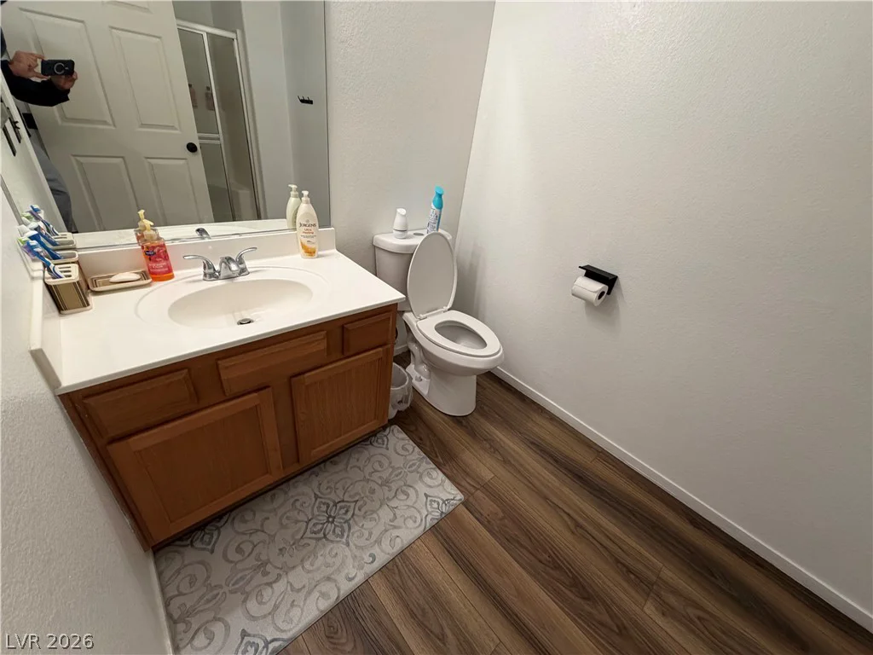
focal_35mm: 14
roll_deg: -7.8
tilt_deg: -30.0
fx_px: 353
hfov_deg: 102.1
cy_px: 328
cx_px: 436
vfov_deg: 85.7
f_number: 2.2
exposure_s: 1/120
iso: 200
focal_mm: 2.22
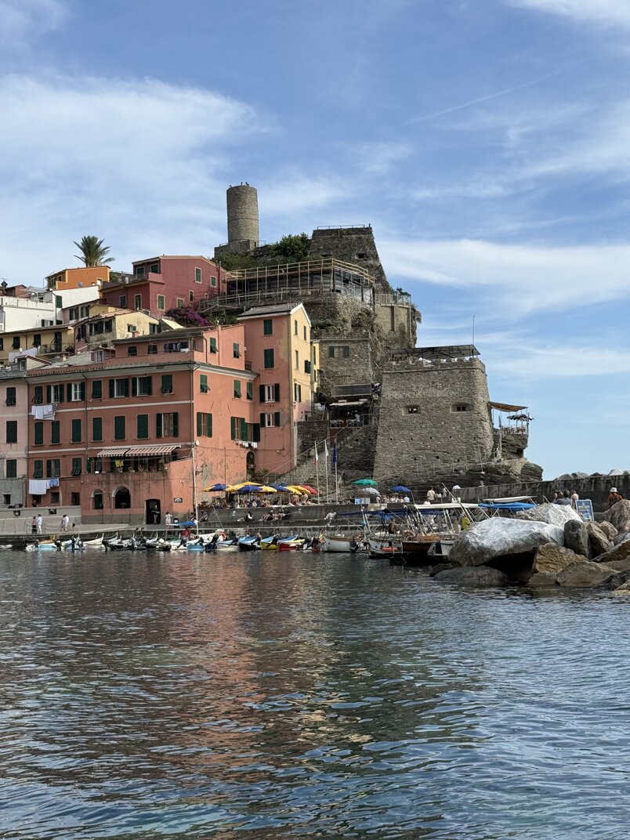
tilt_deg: +6.7
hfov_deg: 30.3
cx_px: 315
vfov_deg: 39.7
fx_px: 1165
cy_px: 420
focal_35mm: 48
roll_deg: -0.2
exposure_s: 1/3534
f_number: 1.78
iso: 64
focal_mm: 6.76
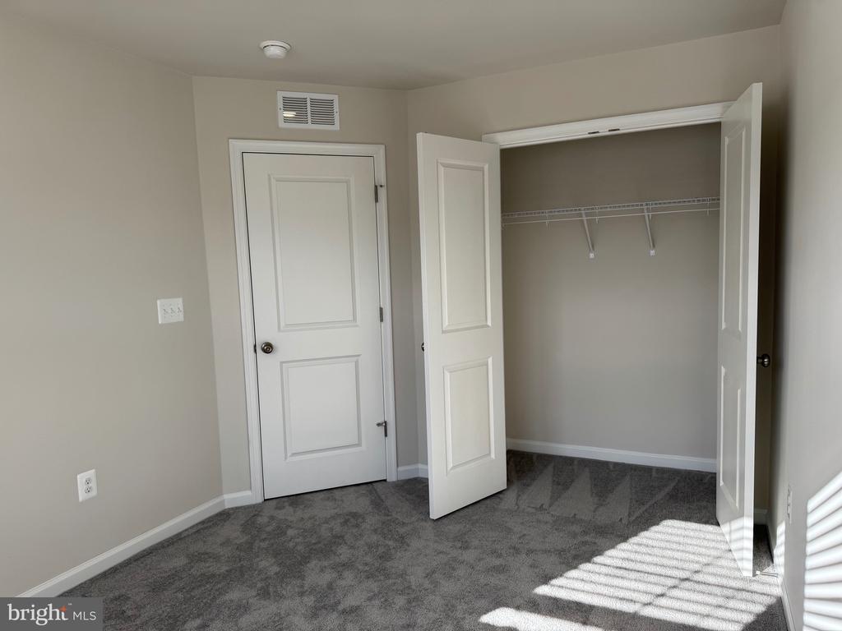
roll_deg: +1.9
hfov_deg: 71.6
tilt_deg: -6.0
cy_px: 316
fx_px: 584
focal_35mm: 24
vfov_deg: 56.8
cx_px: 421
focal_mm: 6.76
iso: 80
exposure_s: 1/773
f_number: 1.78
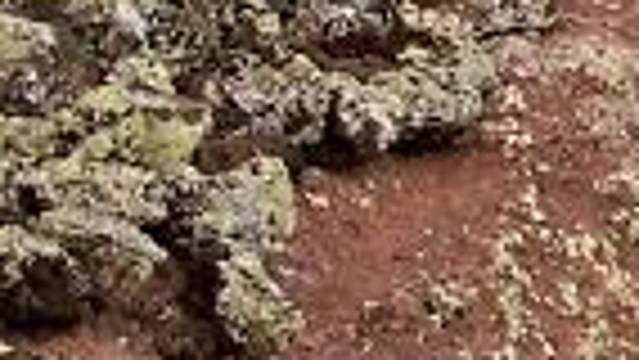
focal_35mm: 224
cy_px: -299
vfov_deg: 5.3
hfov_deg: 8.9
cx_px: 1400
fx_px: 3797
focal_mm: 8
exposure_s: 1/357
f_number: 4.8
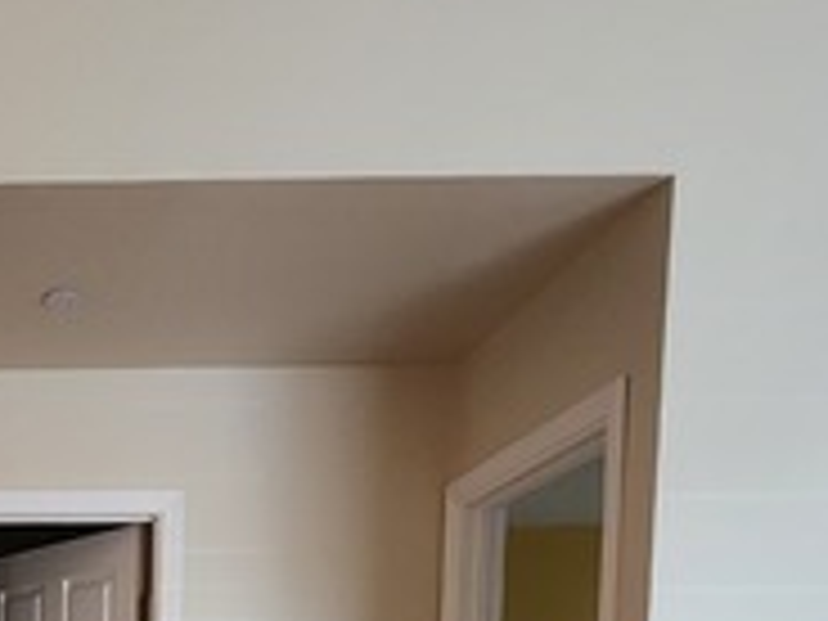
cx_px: -43
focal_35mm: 47
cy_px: 878
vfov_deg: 25.1
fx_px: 1124
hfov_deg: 35.6
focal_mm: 2.2
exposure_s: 1/40
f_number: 2.2
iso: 320
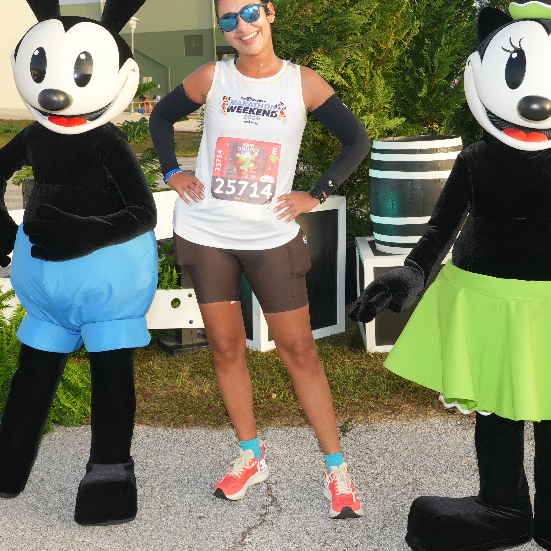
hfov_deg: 35.3
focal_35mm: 48
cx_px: 289
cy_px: 235
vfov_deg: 35.3
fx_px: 864
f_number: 10
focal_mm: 28
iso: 320
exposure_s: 1/125
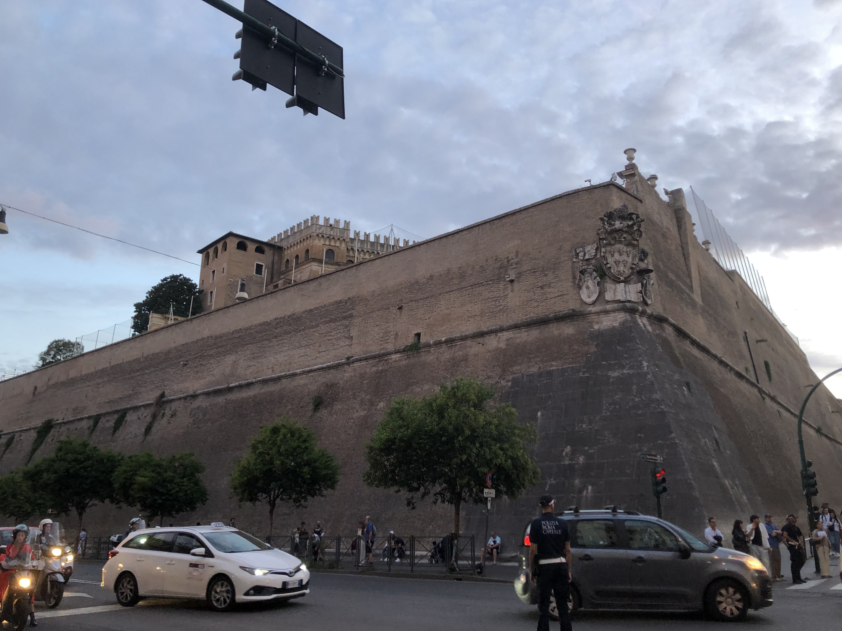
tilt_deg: +16.9
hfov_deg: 59.9
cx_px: 448
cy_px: 297
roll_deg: +0.3
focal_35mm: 30
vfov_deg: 46.8
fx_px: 730
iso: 20
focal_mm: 4
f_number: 1.8
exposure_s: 1/30
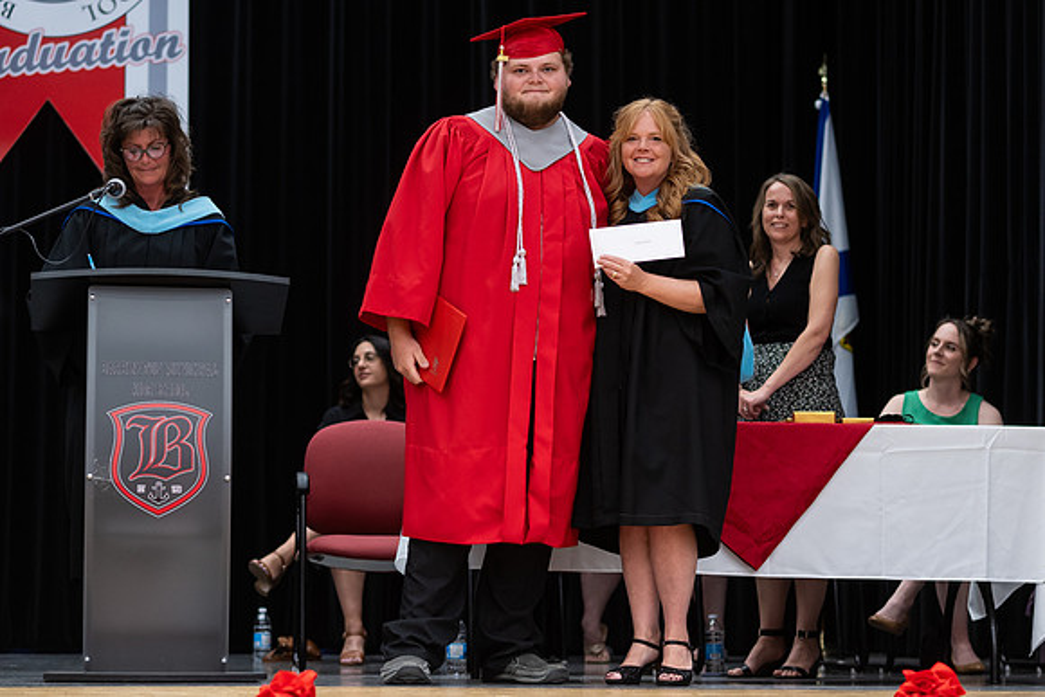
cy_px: 390
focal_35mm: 109
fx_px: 3172
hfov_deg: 18.7
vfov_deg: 12.5
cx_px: 566
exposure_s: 1/200
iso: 1000
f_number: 2.8
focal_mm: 85
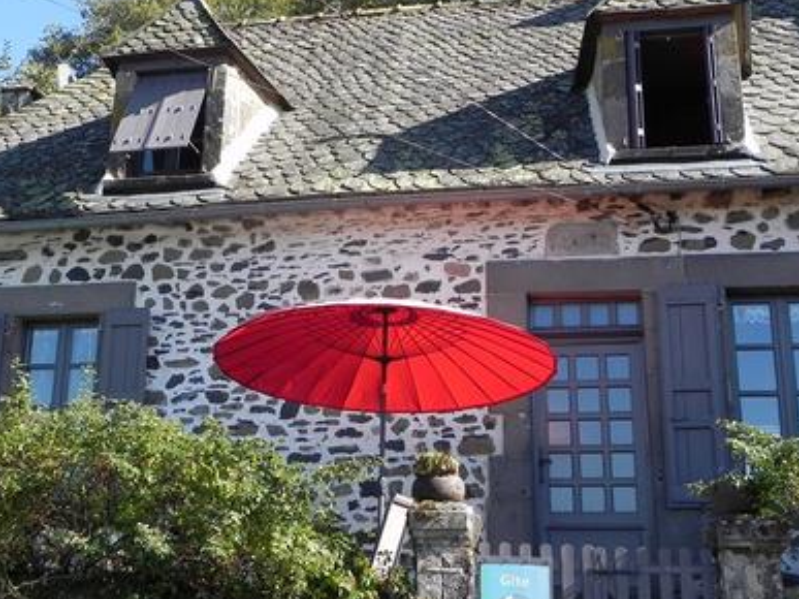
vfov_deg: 27.5
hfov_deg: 36.1
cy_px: 259
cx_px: 339
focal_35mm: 53
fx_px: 1223
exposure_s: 1/200
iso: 160
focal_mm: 7.3
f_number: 5
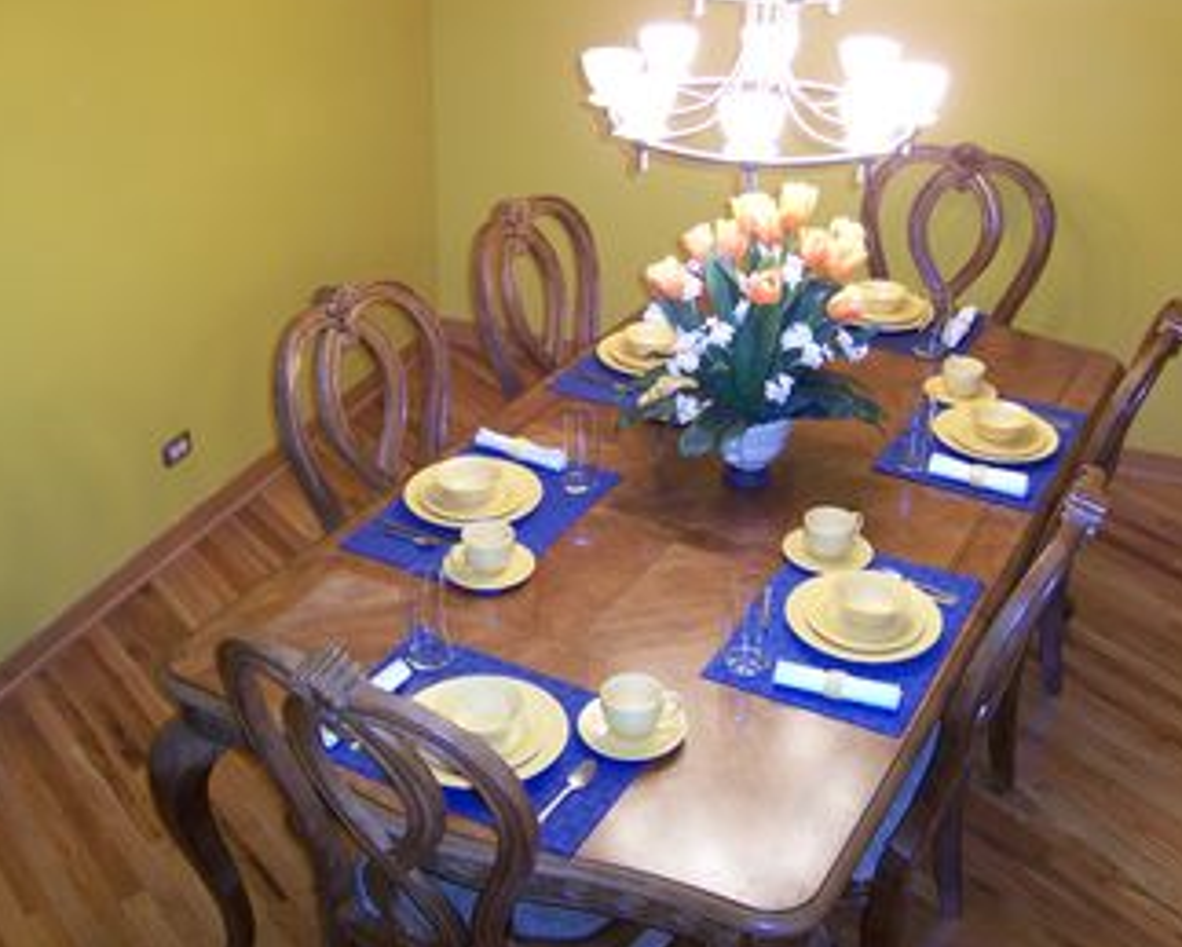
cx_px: 589
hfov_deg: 45.8
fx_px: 1401
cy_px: 464
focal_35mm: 40
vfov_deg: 37.4
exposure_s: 1/15
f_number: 2.8
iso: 125
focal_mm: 6
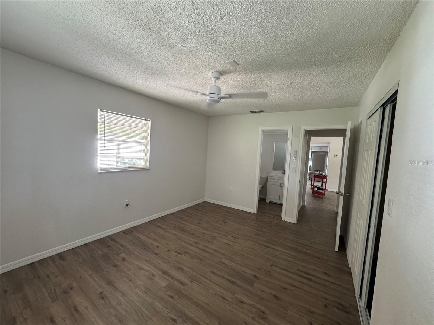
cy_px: 162
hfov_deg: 102.1
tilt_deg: -3.3
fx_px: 176
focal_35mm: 14
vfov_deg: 85.7
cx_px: 217
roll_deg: -3.4
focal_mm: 2.22
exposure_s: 1/60
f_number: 2.2
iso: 320
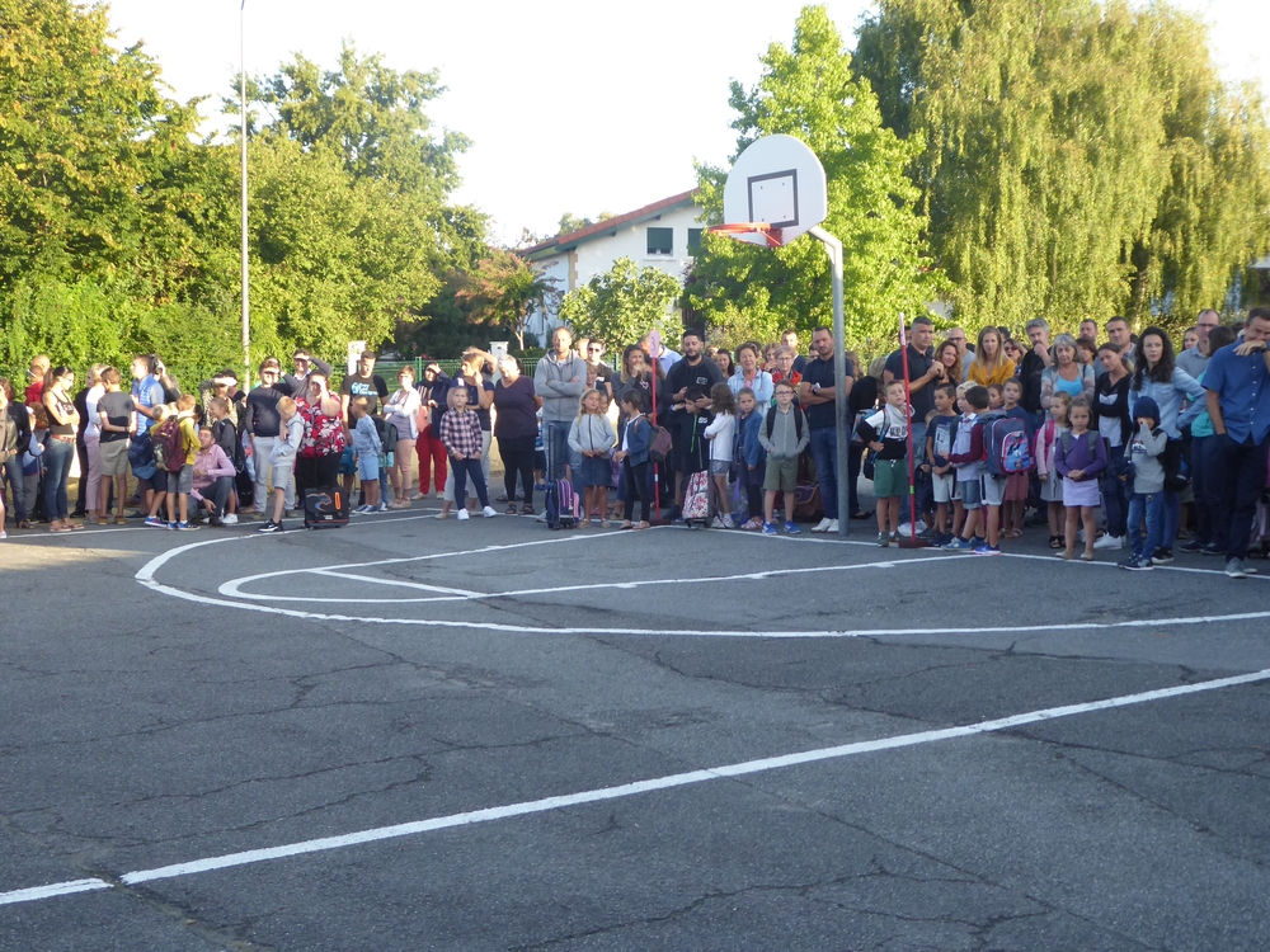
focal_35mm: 53
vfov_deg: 27.5
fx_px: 1944
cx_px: 635
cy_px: 476
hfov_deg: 36.2
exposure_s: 1/200
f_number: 4.1
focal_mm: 9
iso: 200
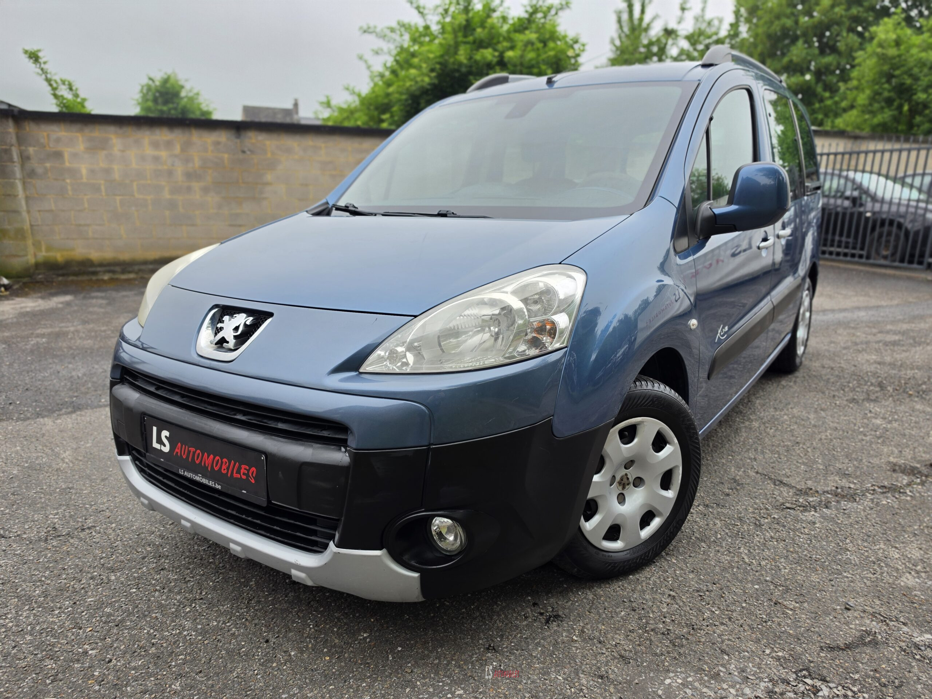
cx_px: 466
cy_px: 350
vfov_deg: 58.9
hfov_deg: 73.9
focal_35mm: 23
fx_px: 619
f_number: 1.4
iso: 32
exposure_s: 1/359
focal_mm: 6.5
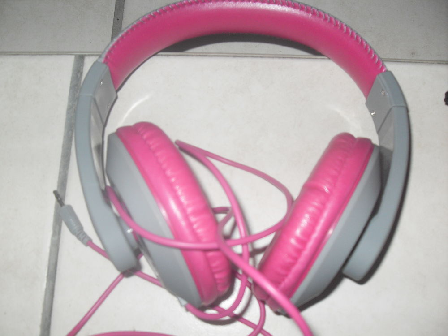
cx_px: 224
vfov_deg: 38.7
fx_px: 479
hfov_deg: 50.1
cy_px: 168
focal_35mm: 37
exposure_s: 1/45
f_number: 2.8
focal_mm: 6.3
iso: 100
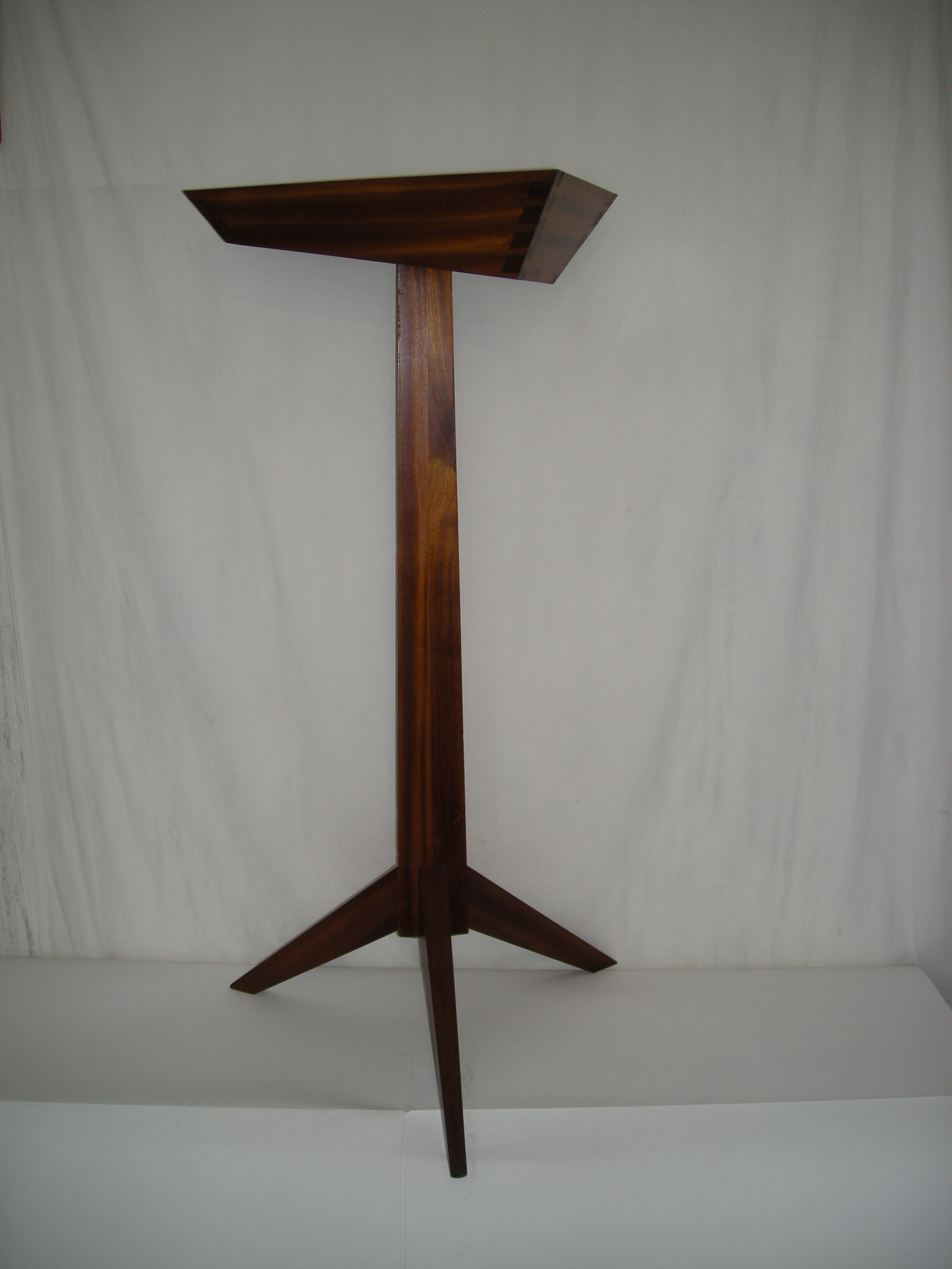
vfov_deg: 52.6
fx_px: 1283
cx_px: 476
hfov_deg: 40.7
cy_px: 634
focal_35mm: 35
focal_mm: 5.7
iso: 50
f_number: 2.8
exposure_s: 1/54.7
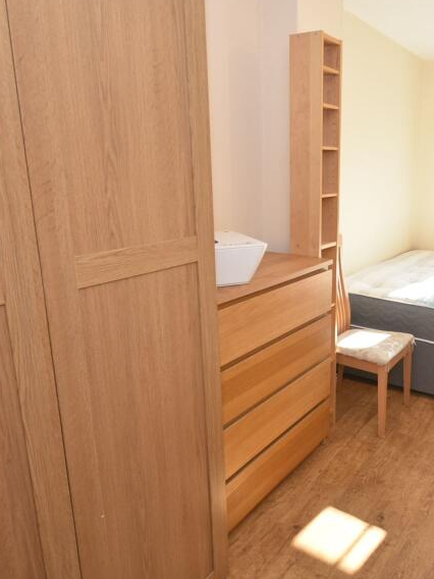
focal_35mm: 26
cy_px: 271
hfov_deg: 51.1
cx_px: 320
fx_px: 435
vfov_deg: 67.2
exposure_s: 1/80
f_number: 4.5
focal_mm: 10
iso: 200
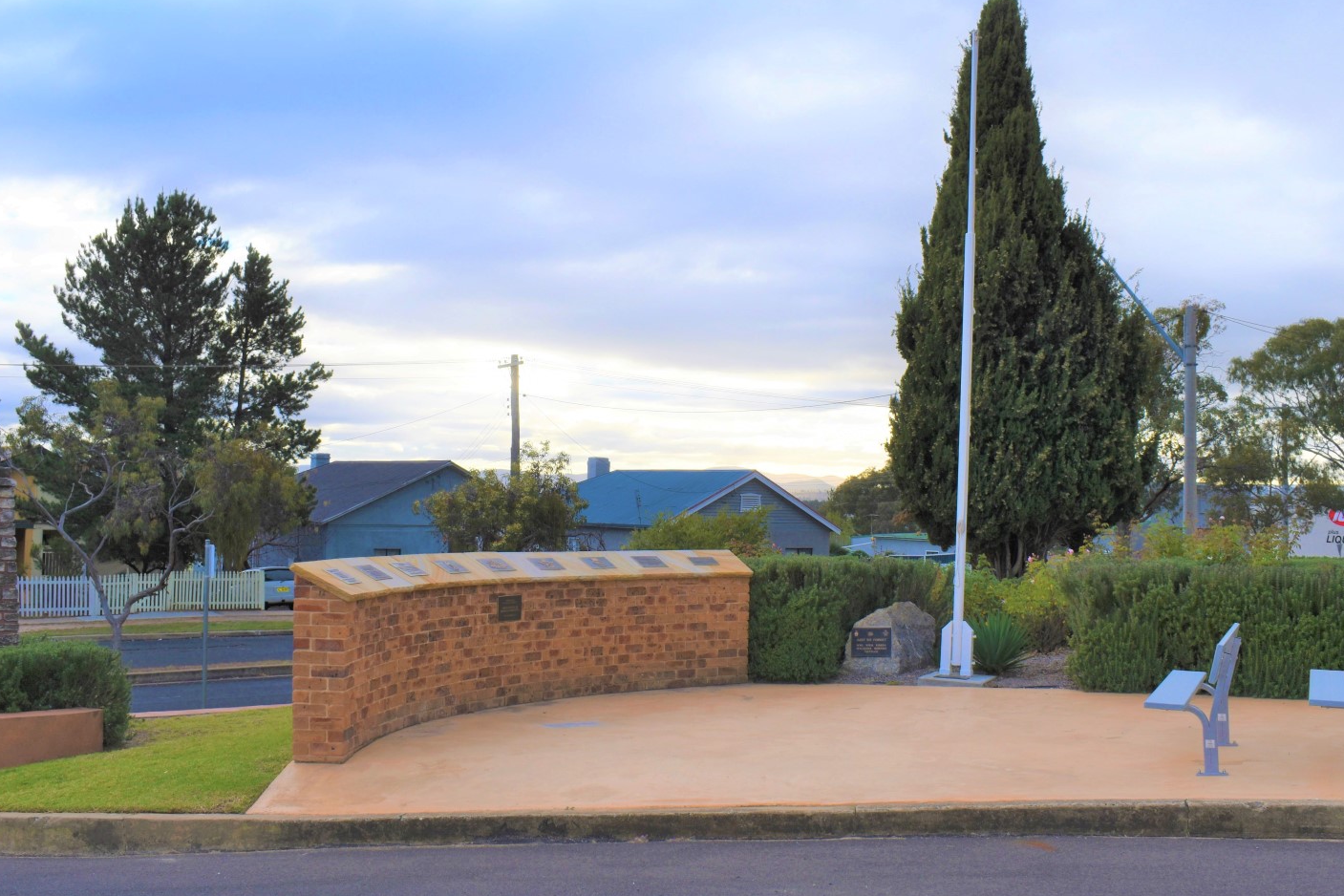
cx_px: 670
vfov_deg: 35.1
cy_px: 458
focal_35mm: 38
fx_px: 1419
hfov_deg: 50.7
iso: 100
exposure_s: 1/200
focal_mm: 22
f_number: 8
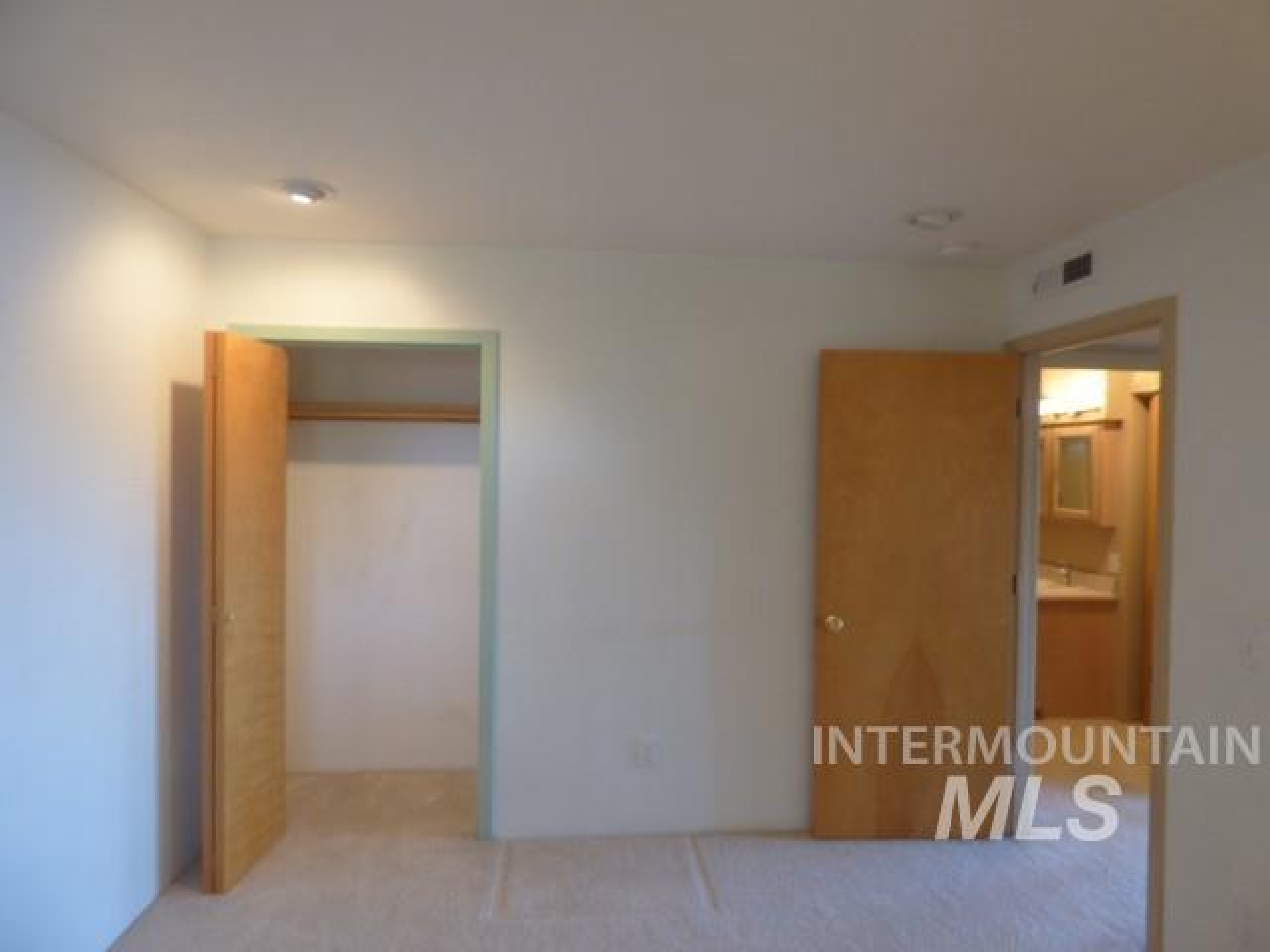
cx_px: 635
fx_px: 734
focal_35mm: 20
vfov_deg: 66.0
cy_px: 476
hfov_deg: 81.7
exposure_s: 1/10
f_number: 2.8
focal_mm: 3.58
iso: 100
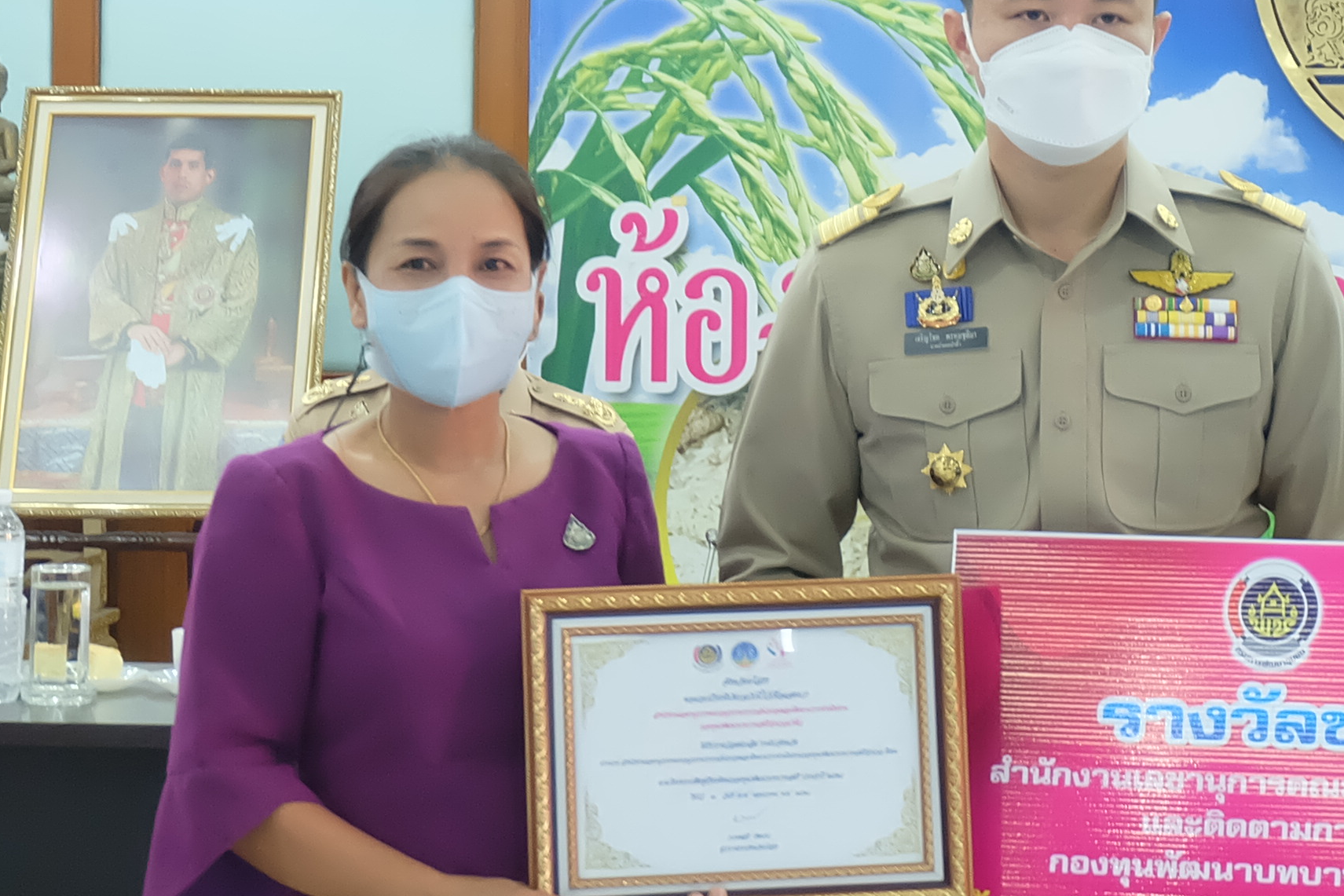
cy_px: 192
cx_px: 1189
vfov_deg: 13.2
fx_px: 3845
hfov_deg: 19.5
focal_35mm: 103
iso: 1600
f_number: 4.2
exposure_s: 1/30
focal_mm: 24.3
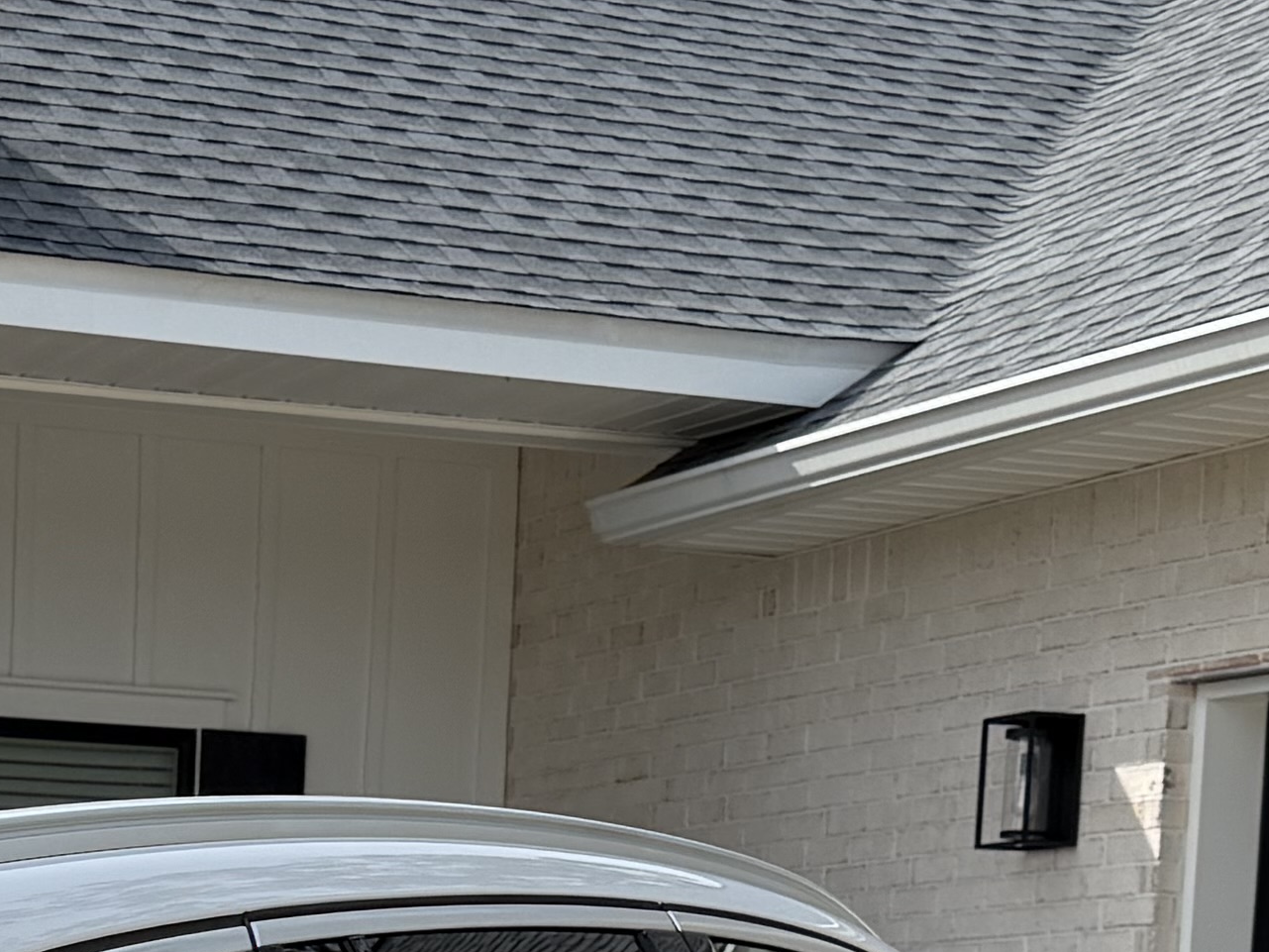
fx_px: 3923
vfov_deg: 12.9
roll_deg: -2.1
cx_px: -190
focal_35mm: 107
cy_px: 1549
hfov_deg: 17.6
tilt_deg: -4.3
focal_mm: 6.76
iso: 80
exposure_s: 1/4405
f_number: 1.78
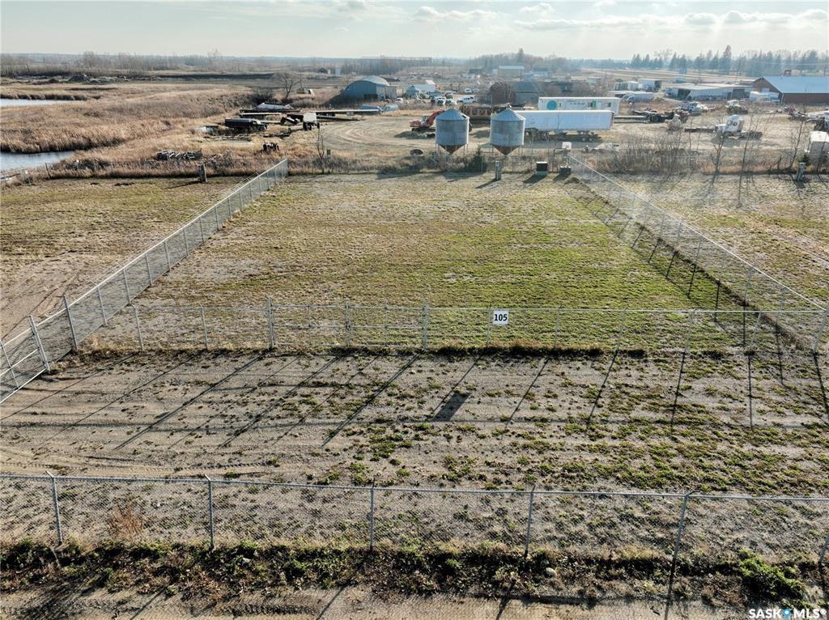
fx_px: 574
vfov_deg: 56.7
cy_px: 310
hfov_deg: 71.6
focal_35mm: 24
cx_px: 414
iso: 400
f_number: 2.8
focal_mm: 12.29
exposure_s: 1/4000
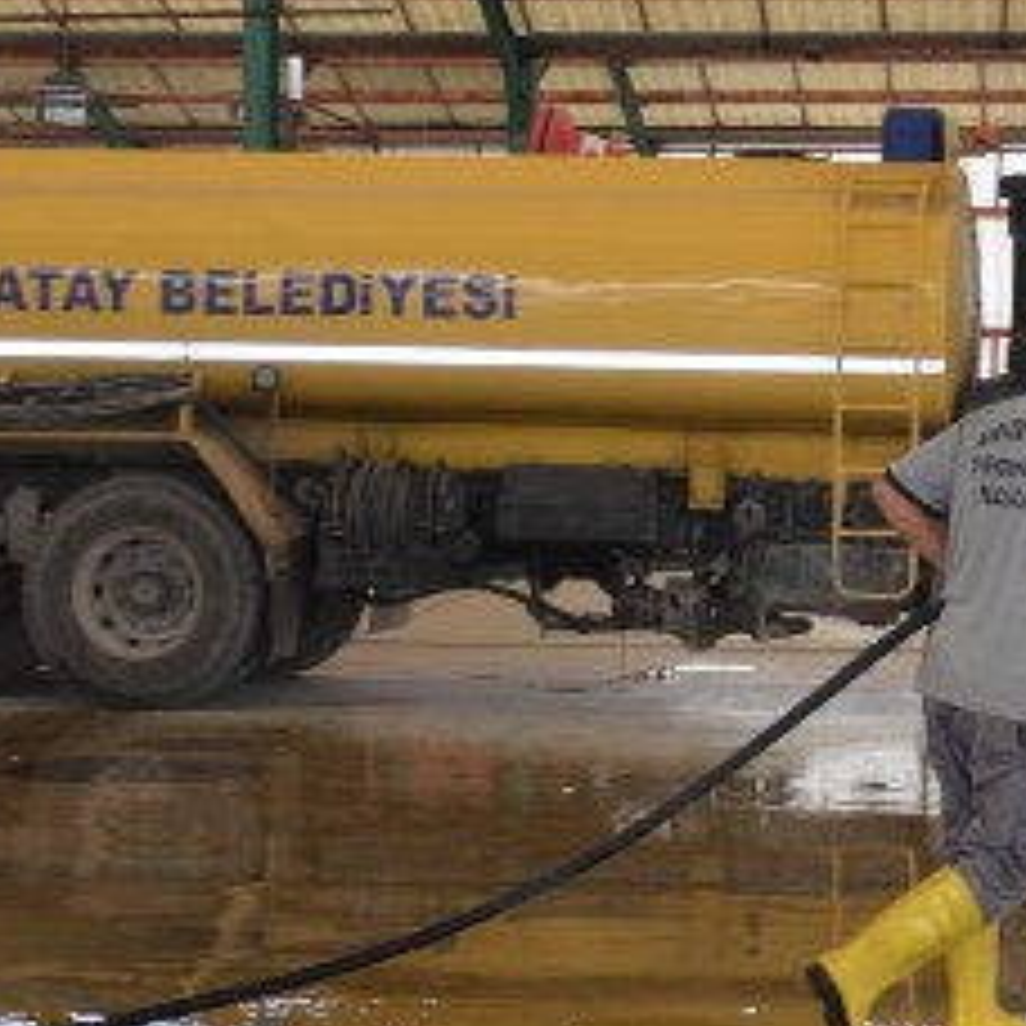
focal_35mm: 107
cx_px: 738
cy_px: 562
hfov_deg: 16.2
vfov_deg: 16.3
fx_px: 3588
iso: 250
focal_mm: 30
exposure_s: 1/80
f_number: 4.2
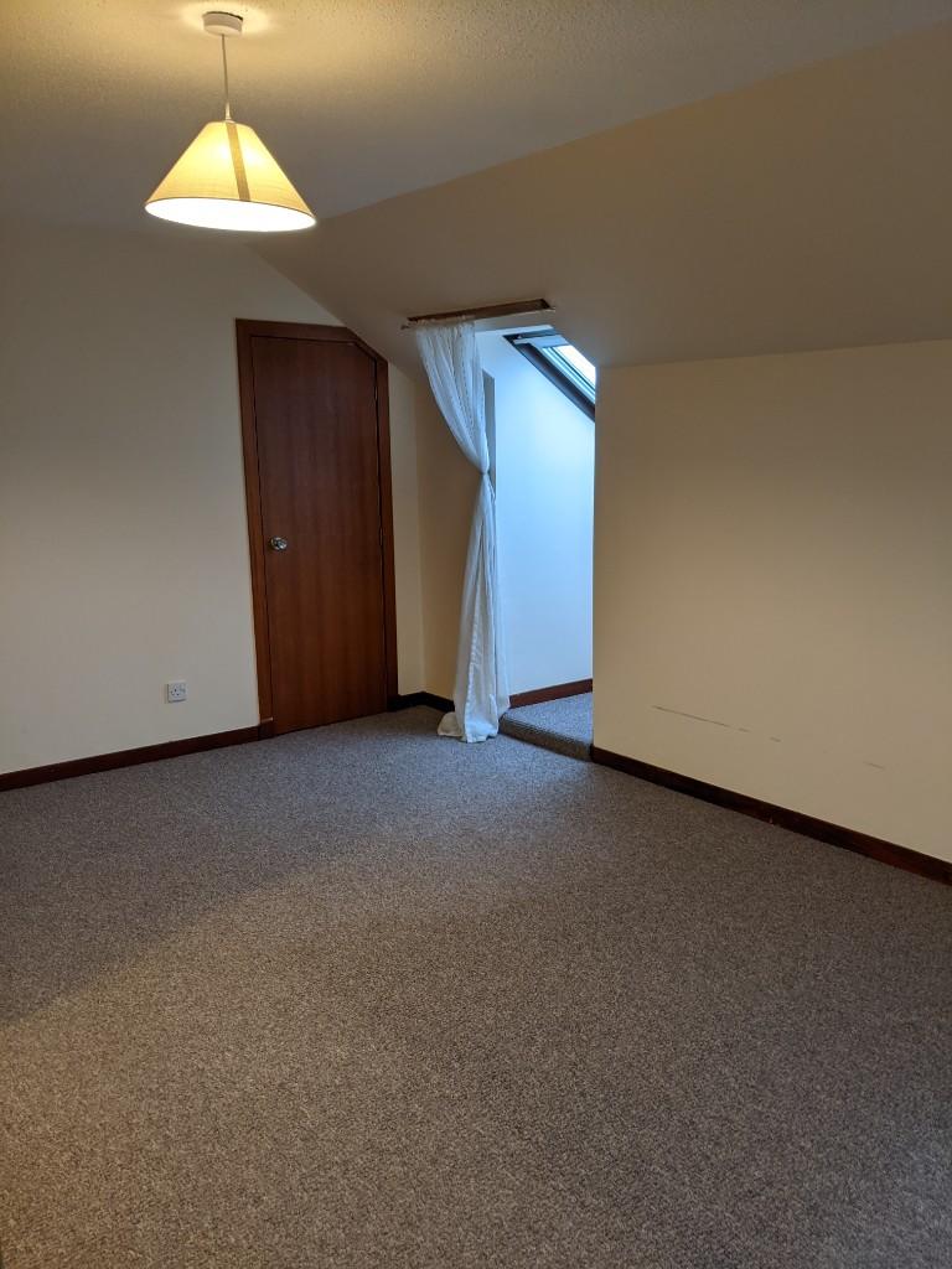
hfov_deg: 51.4
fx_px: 990
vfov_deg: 65.3
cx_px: 476
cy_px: 634
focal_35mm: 27
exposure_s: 1/25
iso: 100
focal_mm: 4.44
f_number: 1.8
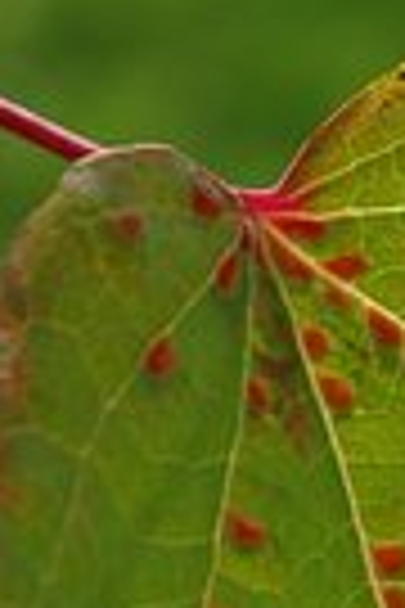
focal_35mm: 257
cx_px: 688
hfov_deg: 5.3
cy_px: 847
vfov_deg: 7.9
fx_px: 4335
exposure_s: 1/200
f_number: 7.1
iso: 200
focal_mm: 45
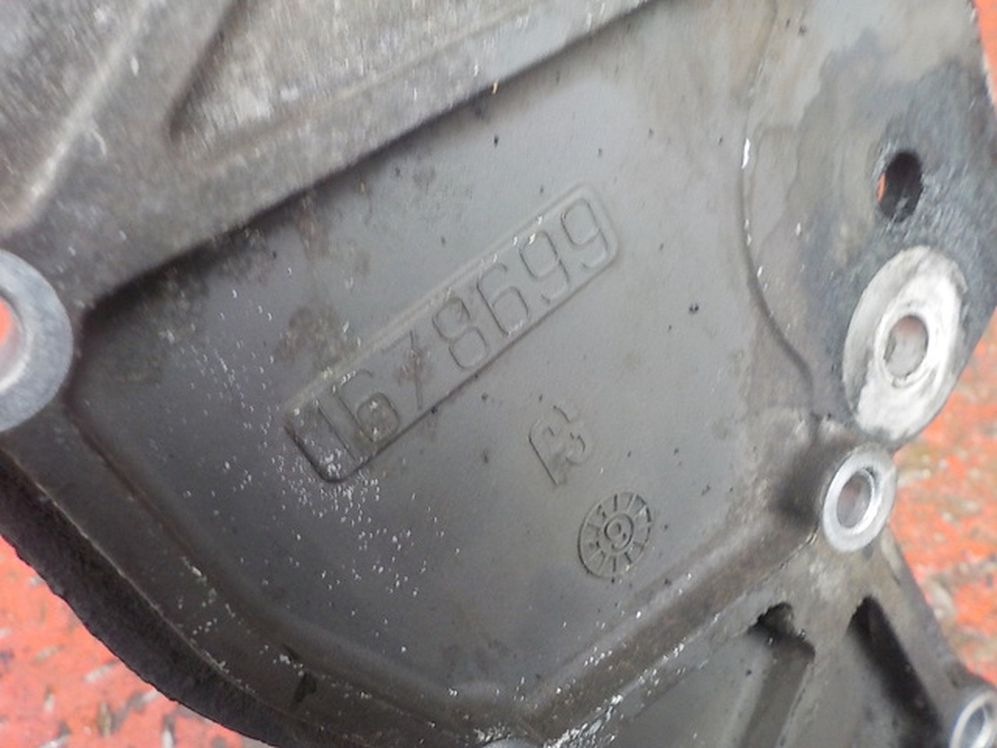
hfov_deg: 60.0
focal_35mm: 30
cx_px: 498
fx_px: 864
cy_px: 374
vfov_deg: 46.8
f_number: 3.3
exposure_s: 1/15
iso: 400
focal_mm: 4.1
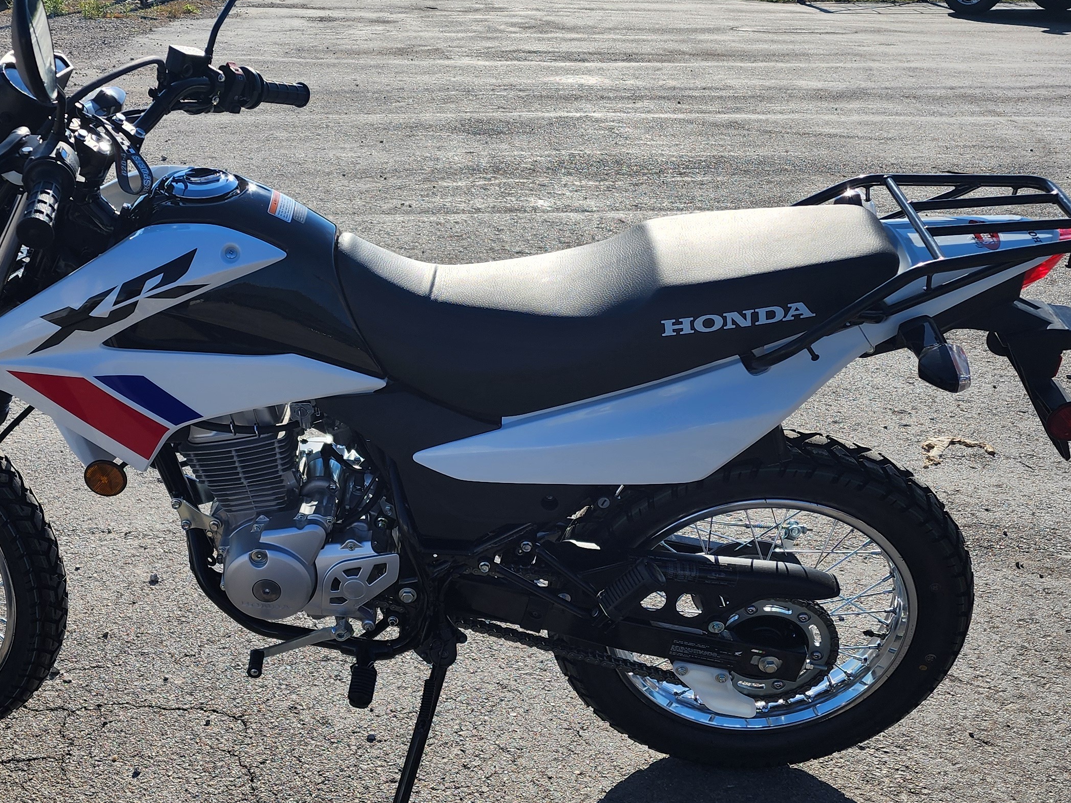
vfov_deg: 32.9
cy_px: 406
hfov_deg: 42.4
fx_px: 1361
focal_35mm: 44
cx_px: 360
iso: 12
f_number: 1.8
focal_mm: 6.4
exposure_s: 1/1336
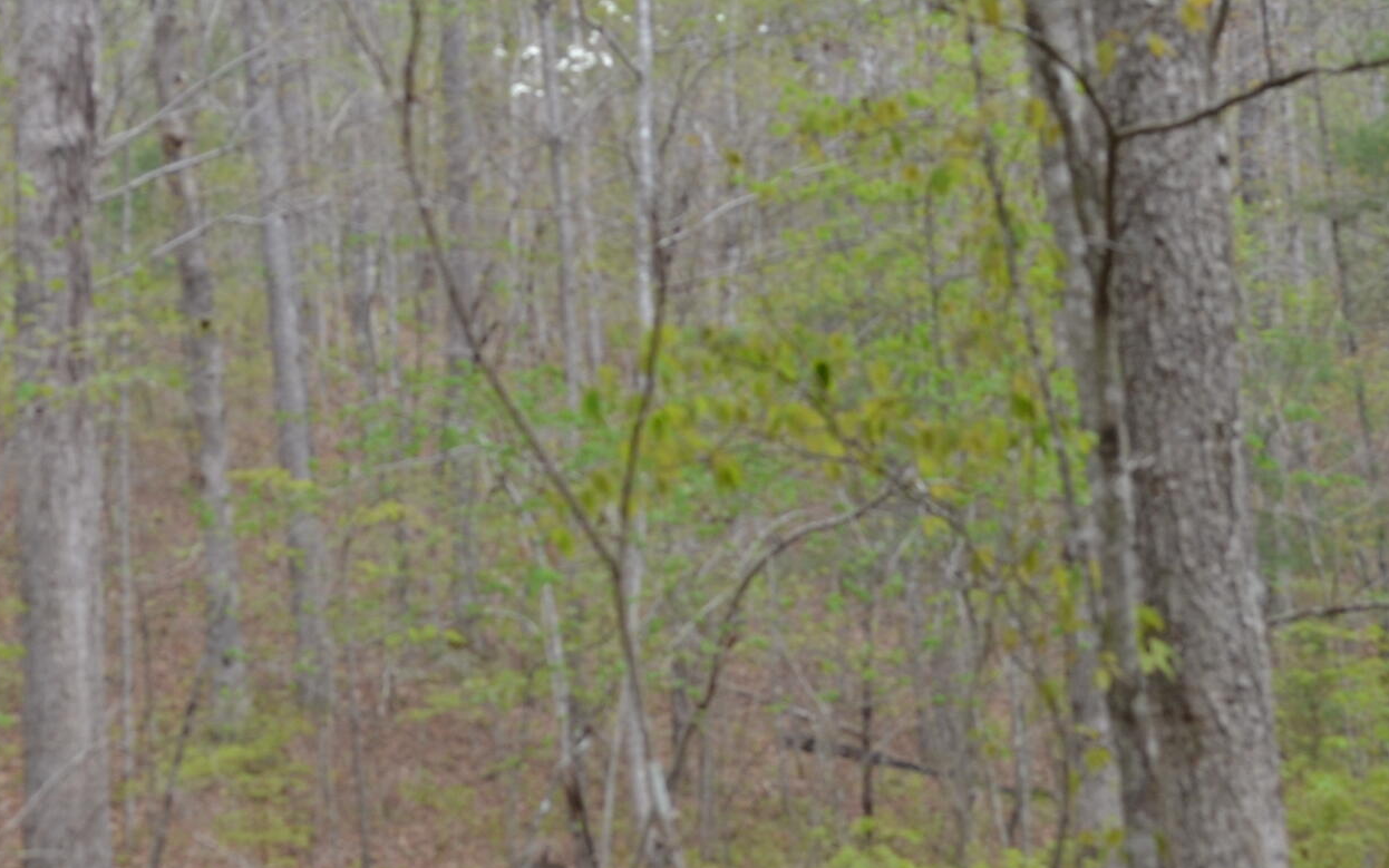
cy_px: 311
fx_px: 3067
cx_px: 499
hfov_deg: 25.4
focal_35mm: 81
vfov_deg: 16.1
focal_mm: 22
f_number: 5.6
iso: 125
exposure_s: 1/125
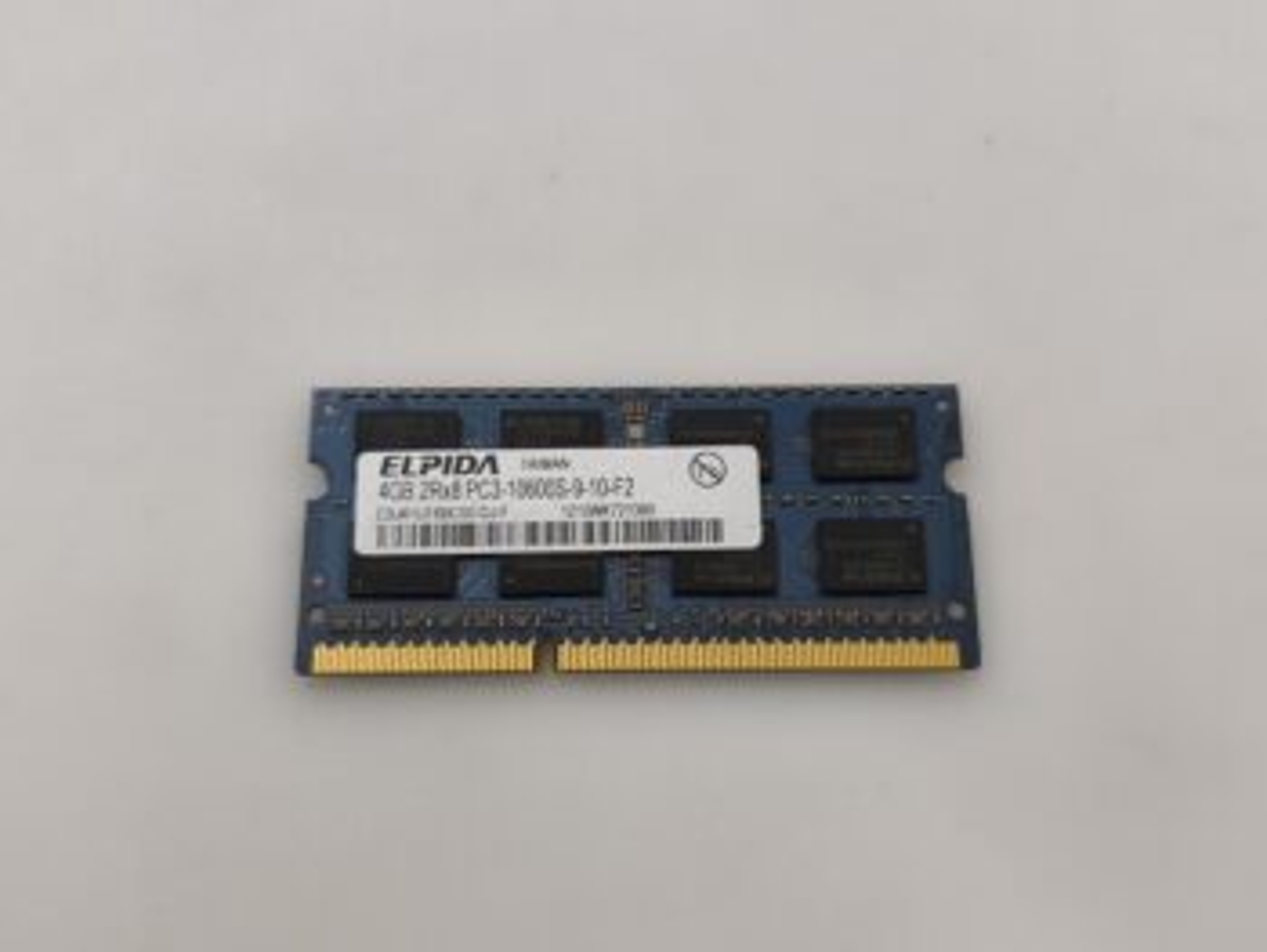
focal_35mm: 35
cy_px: 476
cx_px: 634
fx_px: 1282
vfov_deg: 40.7
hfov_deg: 52.6
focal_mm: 6.57
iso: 400
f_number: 1.6
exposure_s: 1/50
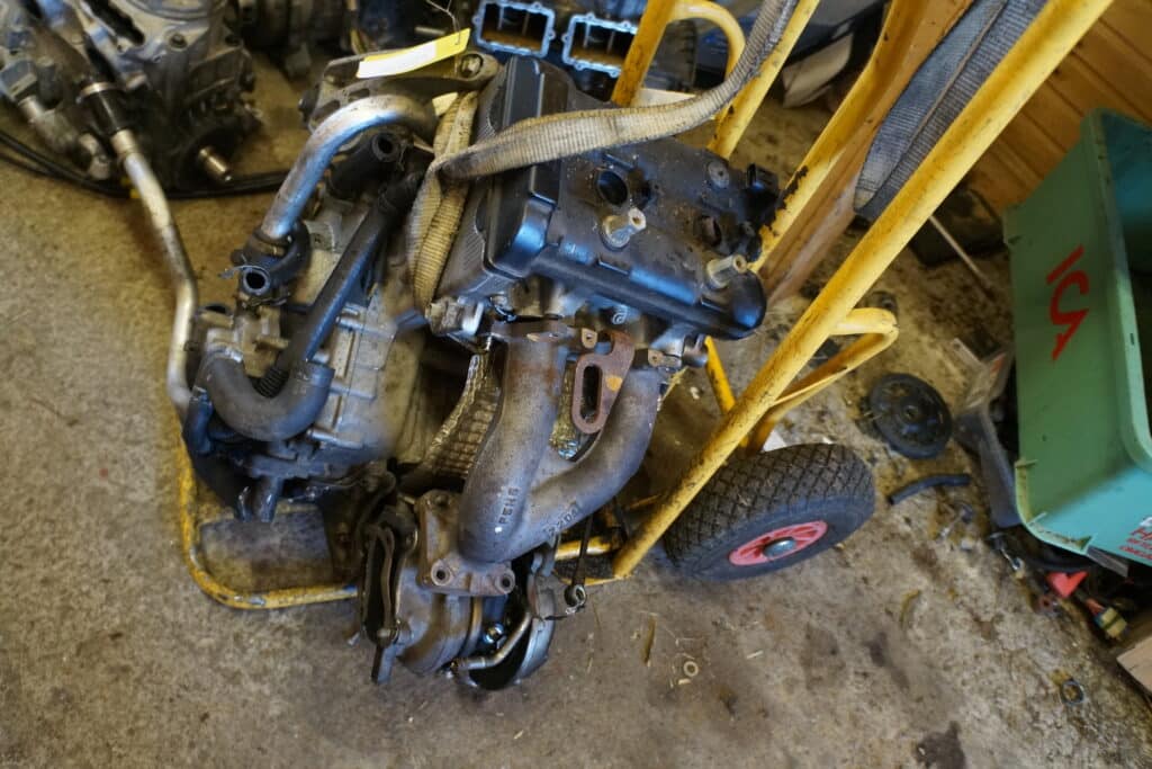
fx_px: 864
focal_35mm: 27
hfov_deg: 67.4
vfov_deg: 47.9
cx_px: 576
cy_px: 384
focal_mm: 18
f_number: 3.5
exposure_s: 1/60
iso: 1250
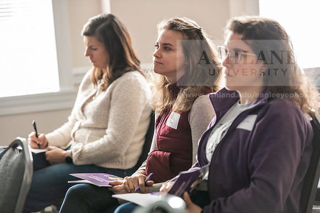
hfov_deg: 15.2
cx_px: 160
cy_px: 106
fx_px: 1200
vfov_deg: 10.2
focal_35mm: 135
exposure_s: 1/200
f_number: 2.8
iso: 2000
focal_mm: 135
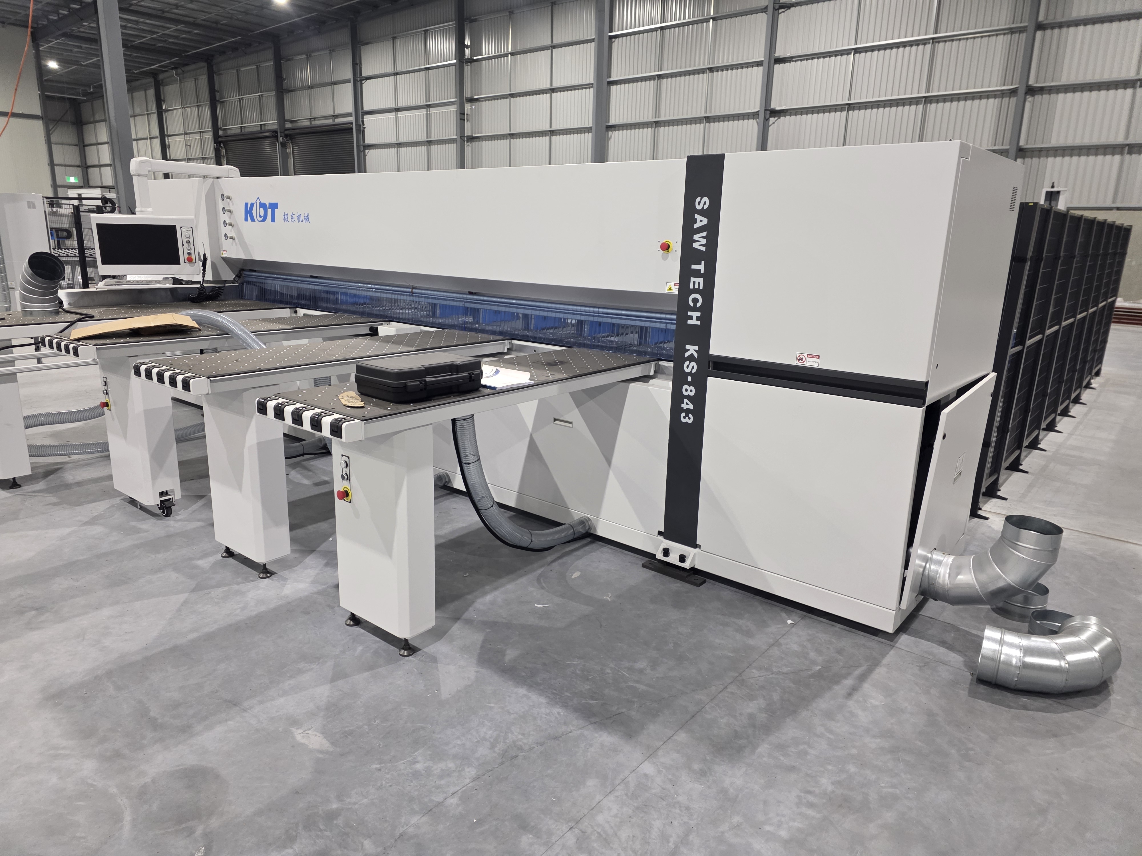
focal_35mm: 23
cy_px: 428
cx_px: 571
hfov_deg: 73.9
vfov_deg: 58.9
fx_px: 759
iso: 640
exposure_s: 1/100
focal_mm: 6.3
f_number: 1.7
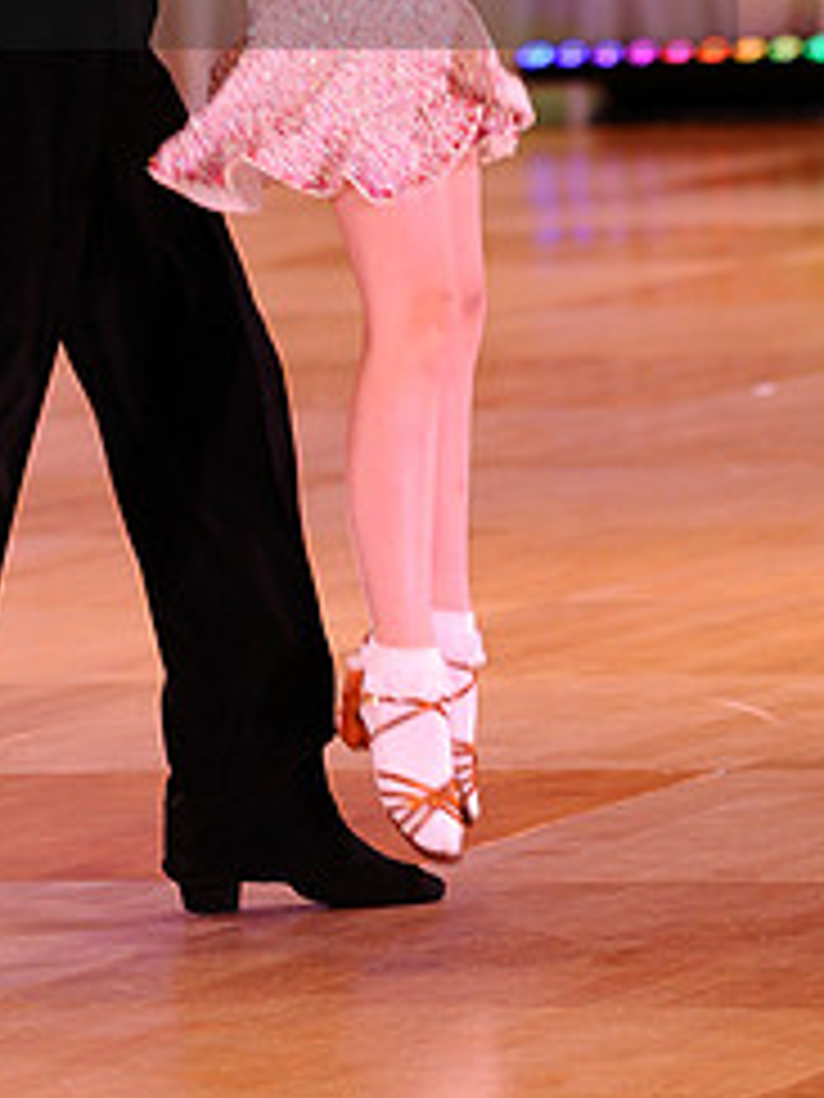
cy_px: -99
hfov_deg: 3.5
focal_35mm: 422
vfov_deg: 4.7
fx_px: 13394
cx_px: 117
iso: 1600
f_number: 5.6
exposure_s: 1/250
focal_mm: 185
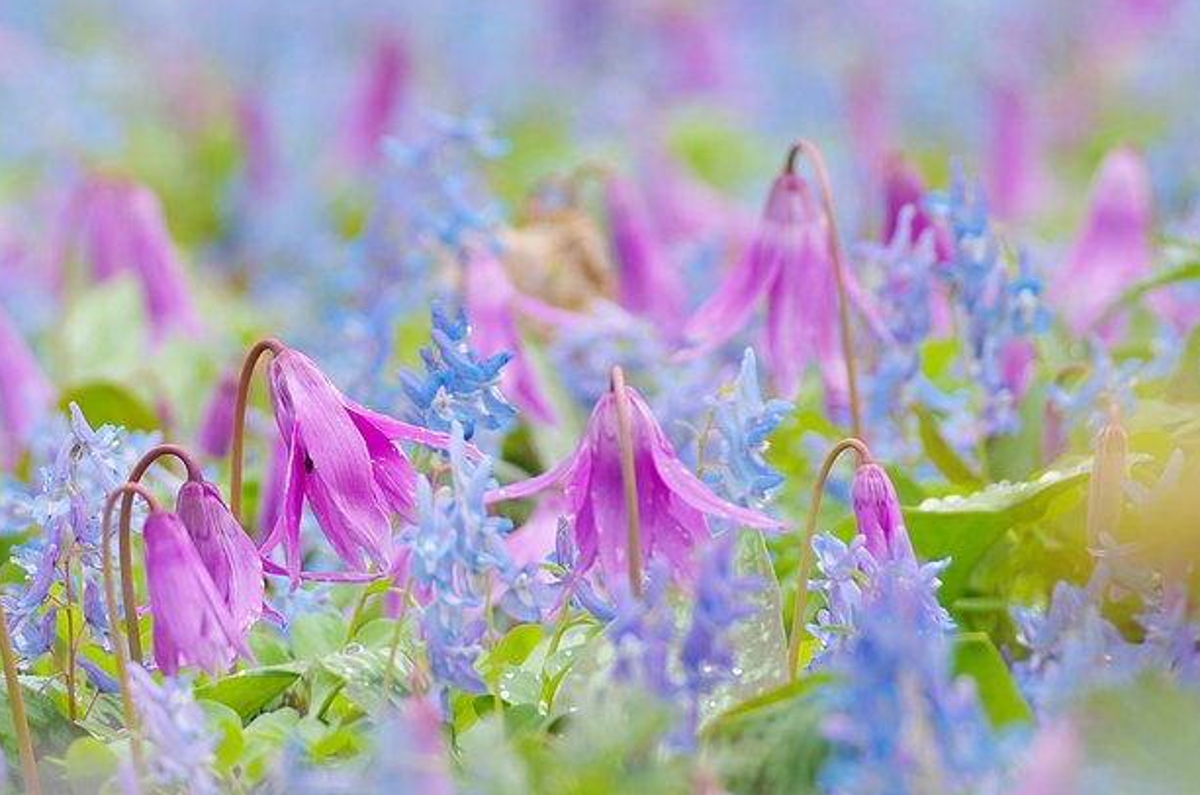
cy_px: 300
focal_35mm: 501
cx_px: 305
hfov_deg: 4.1
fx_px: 16665
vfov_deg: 2.7
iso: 400
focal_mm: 200
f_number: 5.6
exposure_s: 1/200
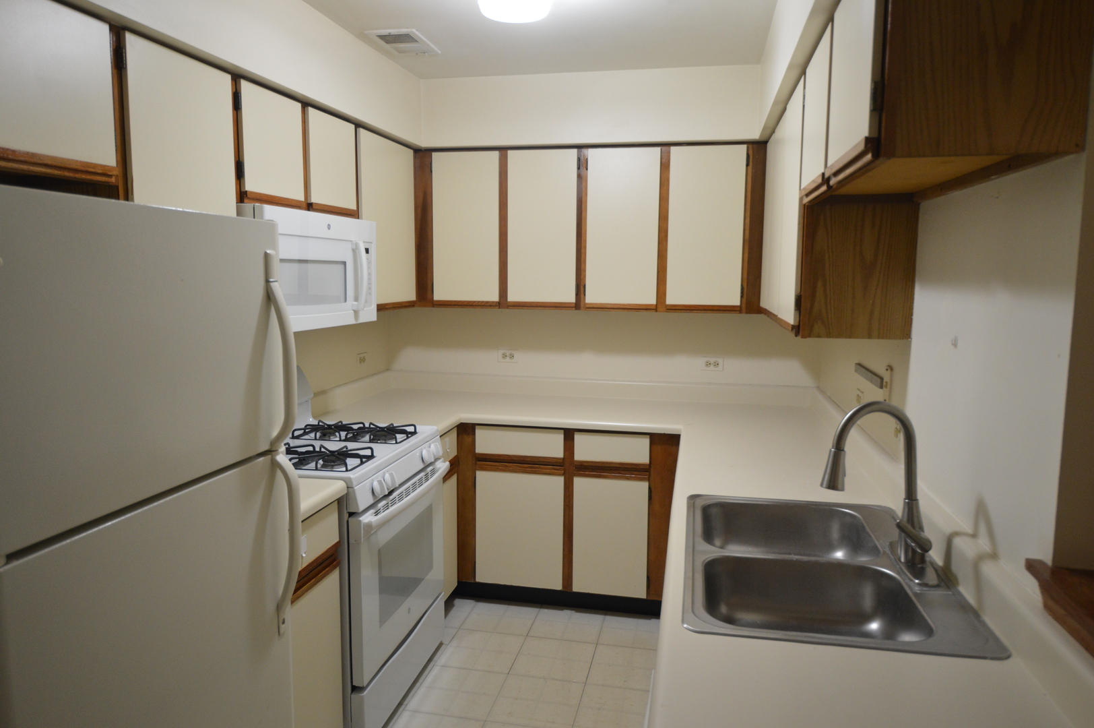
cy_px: 364
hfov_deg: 73.8
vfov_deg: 53.1
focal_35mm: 24
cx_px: 547
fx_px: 729
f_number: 4
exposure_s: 1/60
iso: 800
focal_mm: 16
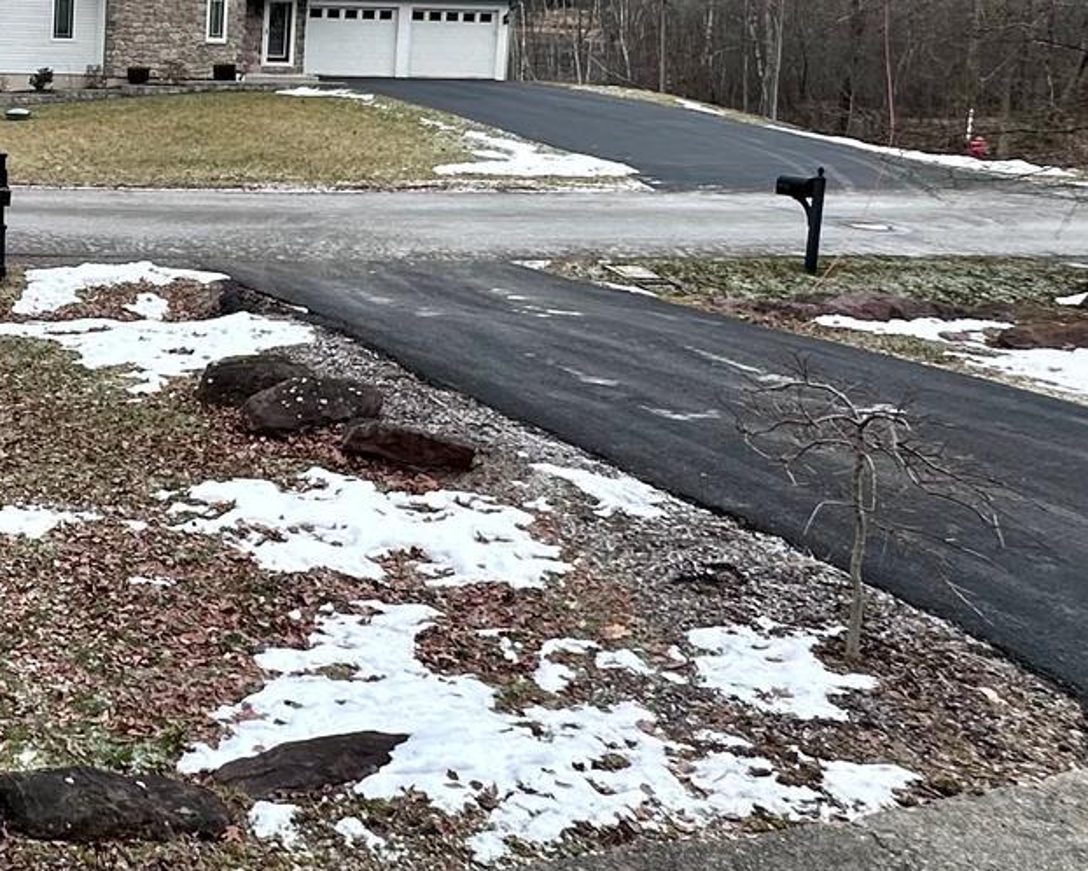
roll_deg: -1.9
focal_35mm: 45
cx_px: -16
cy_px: 164
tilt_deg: -7.0
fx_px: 1449
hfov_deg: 36.7
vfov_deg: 32.5
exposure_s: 1/1033
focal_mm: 2.22
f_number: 2.2
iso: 50
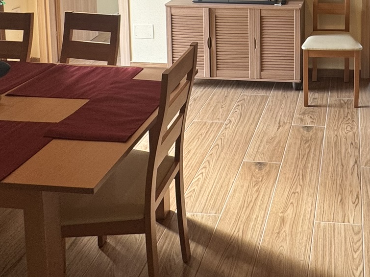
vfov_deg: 30.7
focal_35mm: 38
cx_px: 318
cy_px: -71
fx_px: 406
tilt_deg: -4.8
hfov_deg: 45.4
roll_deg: -0.9
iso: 100
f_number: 2.2
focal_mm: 2.22
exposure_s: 1/99
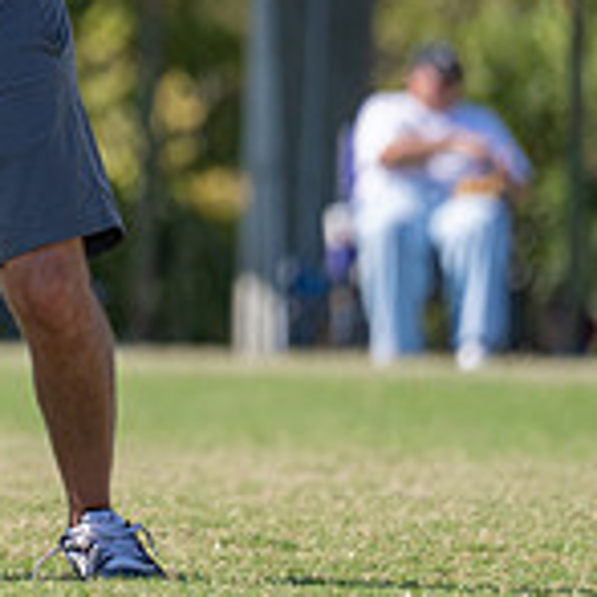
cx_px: -402
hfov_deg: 2.4
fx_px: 14400
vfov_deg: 2.4
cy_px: 4
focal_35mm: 738
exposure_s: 1/5000
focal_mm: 200
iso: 320
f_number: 2.8
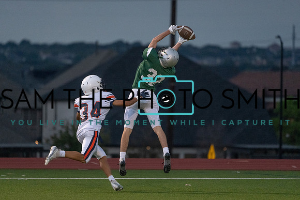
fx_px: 3554
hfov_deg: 4.8
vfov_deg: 3.2
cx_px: 150
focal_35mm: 426
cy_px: 100
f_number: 5.6
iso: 6400
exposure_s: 1/1000
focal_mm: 400
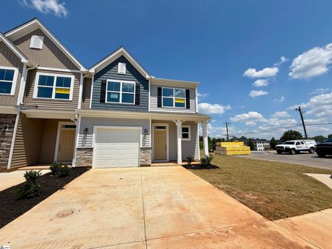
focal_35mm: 14
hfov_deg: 102.1
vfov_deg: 85.7
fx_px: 134
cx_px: 166
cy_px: 124
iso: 20
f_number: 2.2
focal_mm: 2.22
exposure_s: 1/1497
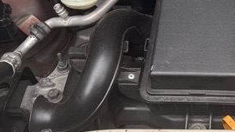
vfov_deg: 12.9
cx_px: 289
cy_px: 2
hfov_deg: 21.2
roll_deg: -3.4
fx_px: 579
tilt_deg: -44.1
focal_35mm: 93
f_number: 1.78
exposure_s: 1/580
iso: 80
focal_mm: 6.86
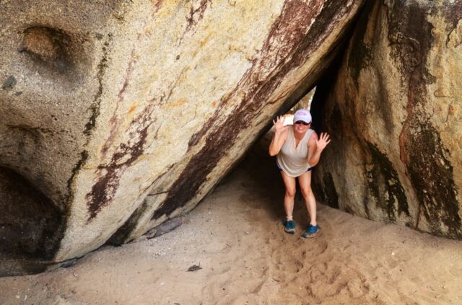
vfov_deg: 43.4
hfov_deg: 62.1
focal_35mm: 30
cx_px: 231
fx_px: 384
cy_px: 152
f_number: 16
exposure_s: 1/15
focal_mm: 20
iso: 200
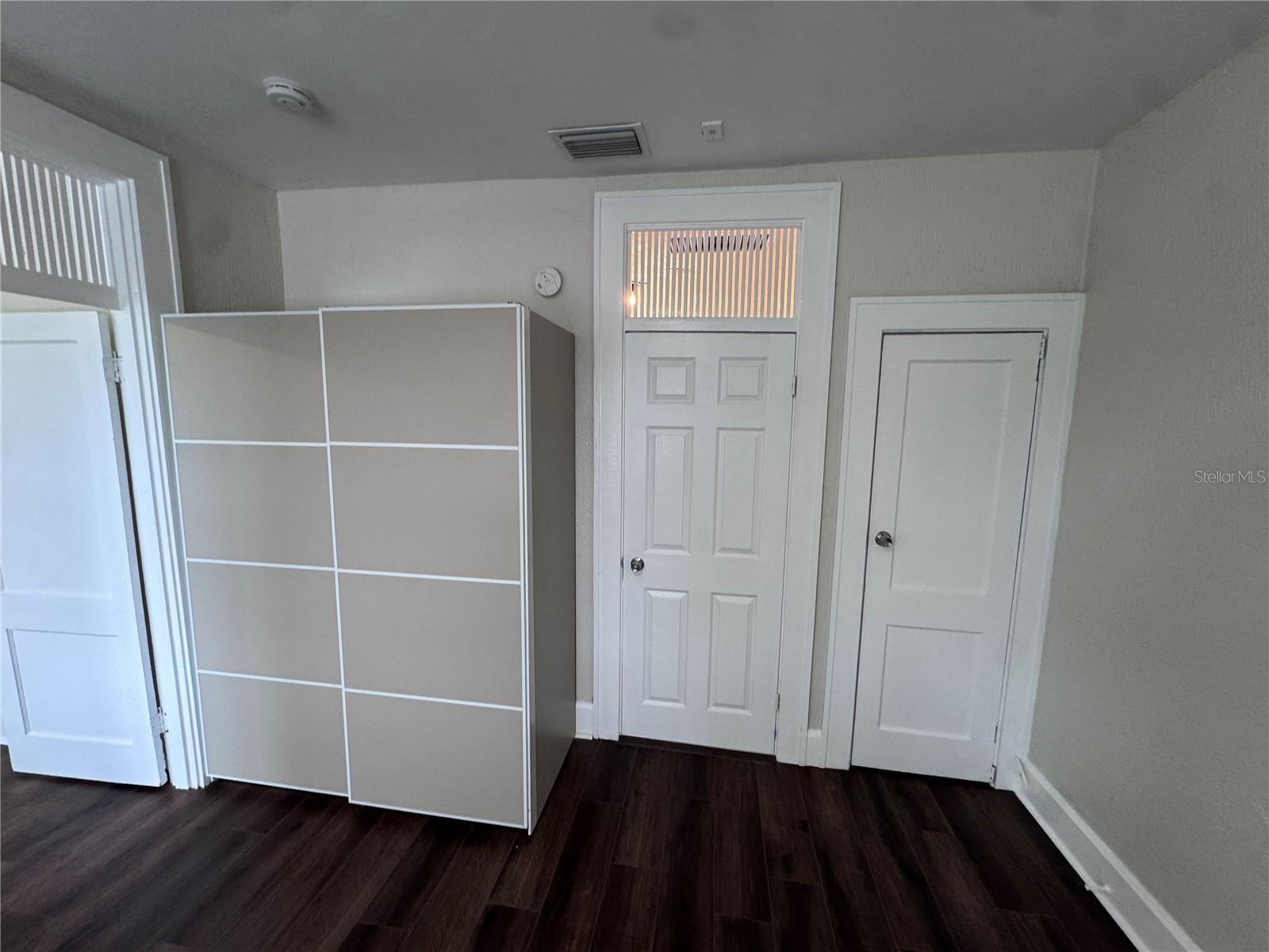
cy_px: 476
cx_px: 634
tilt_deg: -6.8
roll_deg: -0.2
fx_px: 513
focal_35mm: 14
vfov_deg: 85.7
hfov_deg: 102.1
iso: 160
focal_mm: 2.22
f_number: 2.2
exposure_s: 1/60
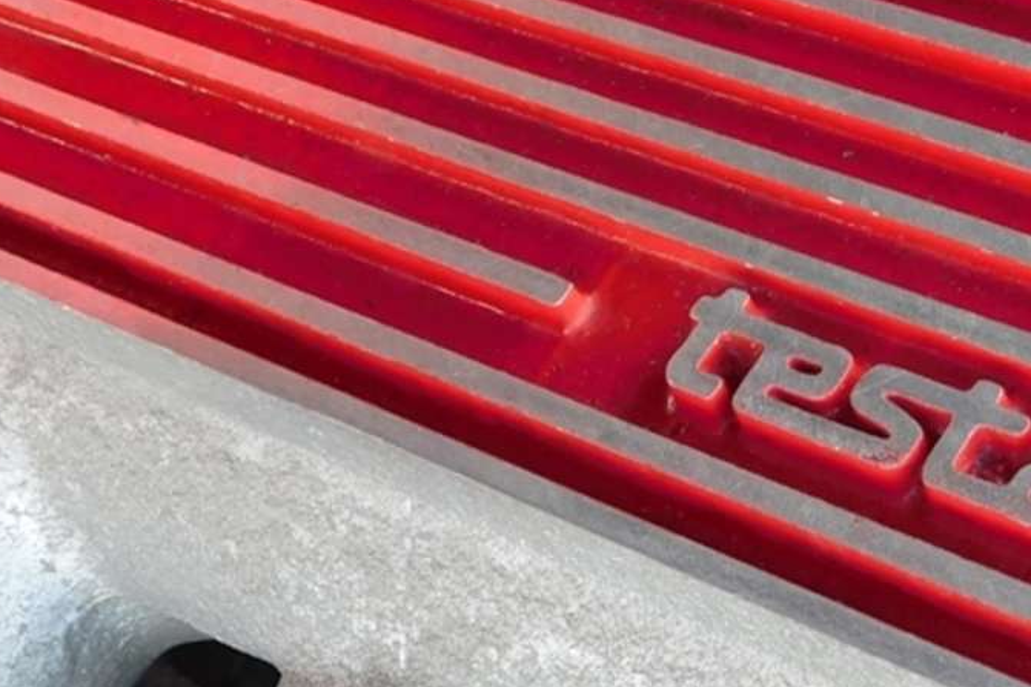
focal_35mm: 93
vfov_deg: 14.7
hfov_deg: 21.6
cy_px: 469
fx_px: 2663
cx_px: 848
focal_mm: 5.3
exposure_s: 1/80
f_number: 3.2
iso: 125
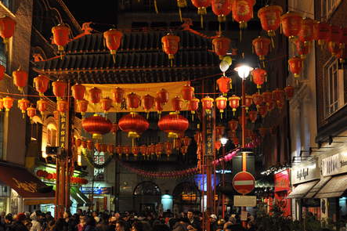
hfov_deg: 38.0
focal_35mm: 52
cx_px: 132
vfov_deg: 25.8
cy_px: 152
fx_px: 501
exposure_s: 1/20
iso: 640
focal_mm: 24
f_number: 5
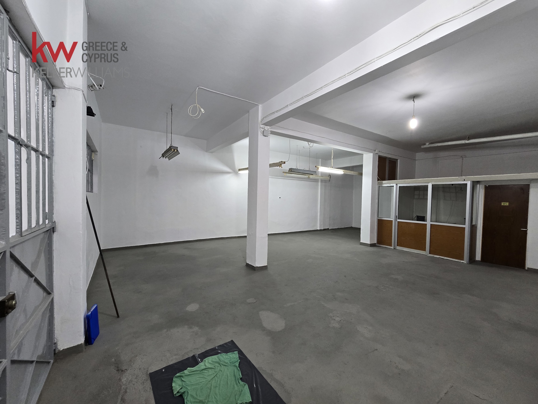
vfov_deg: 89.9
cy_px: 202
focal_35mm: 13
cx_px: 269
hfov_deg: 106.2
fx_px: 202
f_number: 2.2
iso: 200
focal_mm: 2.2
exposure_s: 1/50
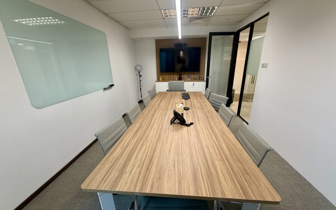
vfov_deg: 74.7
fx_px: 137
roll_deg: +2.1
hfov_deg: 101.5
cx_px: 169
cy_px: 111
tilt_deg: -19.4
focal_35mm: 15
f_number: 2.2
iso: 250
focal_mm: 2.22
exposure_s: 1/121
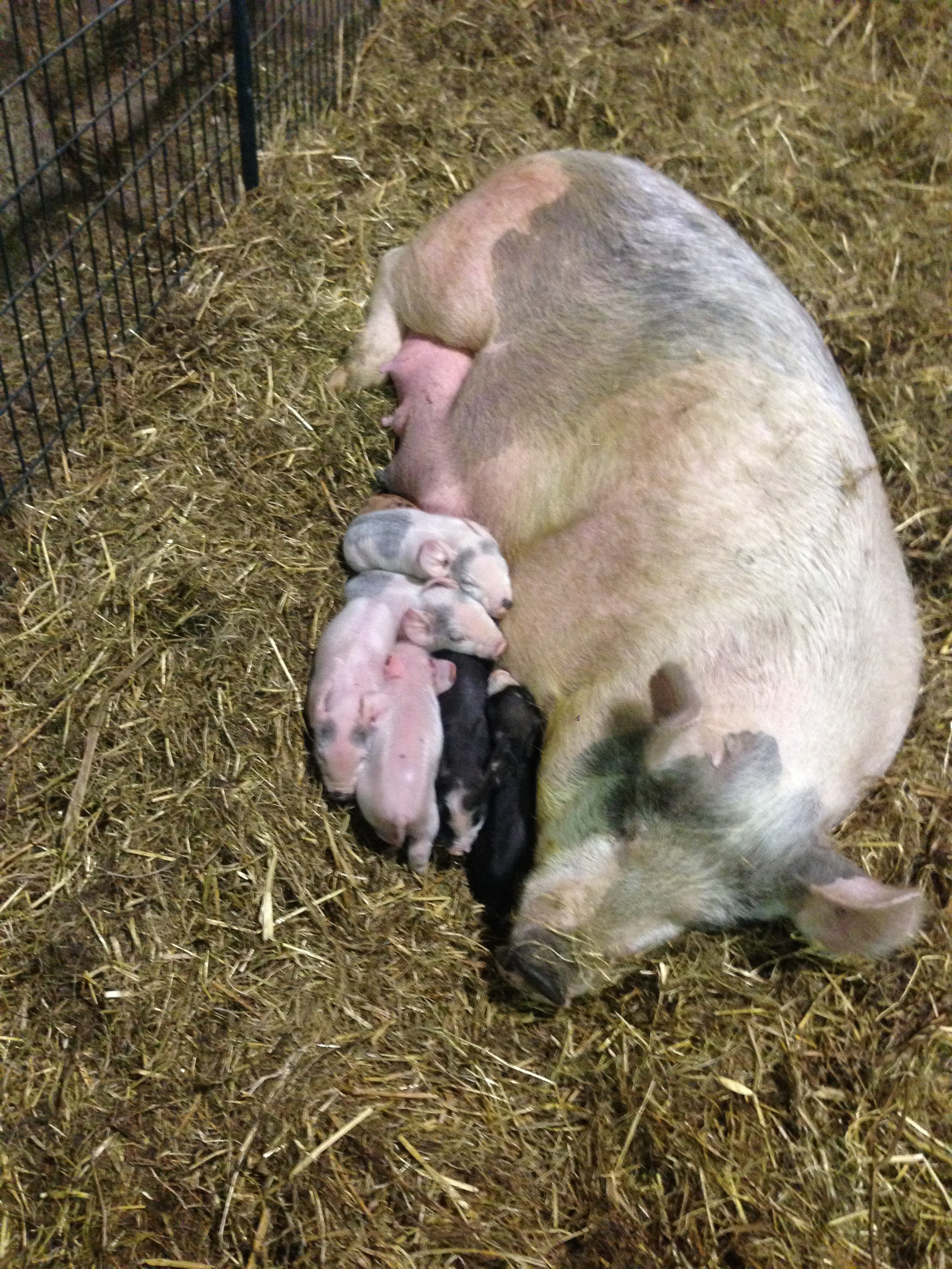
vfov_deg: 55.4
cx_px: 476
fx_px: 1210
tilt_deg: -45.4
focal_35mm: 33
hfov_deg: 42.9
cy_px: 634
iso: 400
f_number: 2.4
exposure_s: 1/15
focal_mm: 4.12
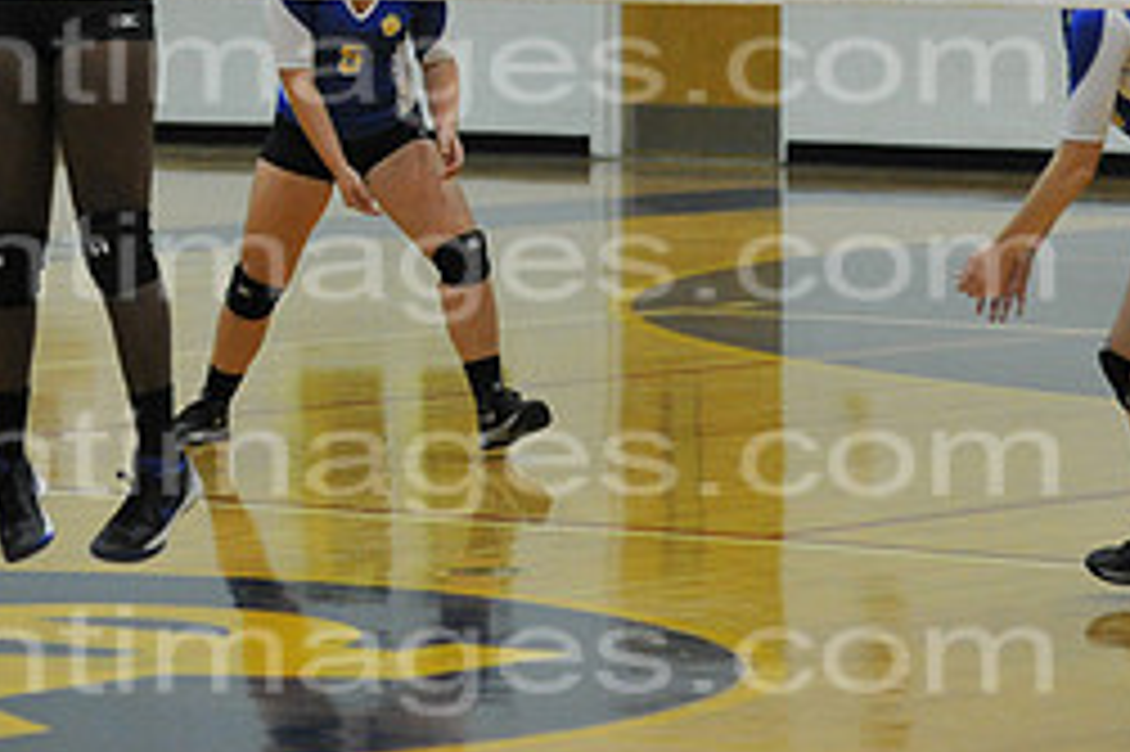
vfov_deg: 4.2
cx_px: 41
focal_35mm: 324
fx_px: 10163
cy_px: -27
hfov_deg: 6.3
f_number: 3.2
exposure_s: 1/800
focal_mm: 140
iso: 8000
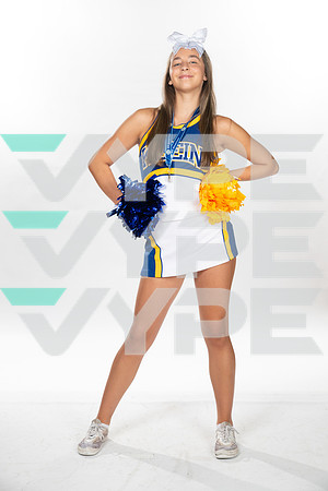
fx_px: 765
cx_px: 164
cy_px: 246
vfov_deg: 35.6
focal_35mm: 56
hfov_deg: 24.2
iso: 800
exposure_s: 1/320
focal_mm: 56
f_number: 7.1
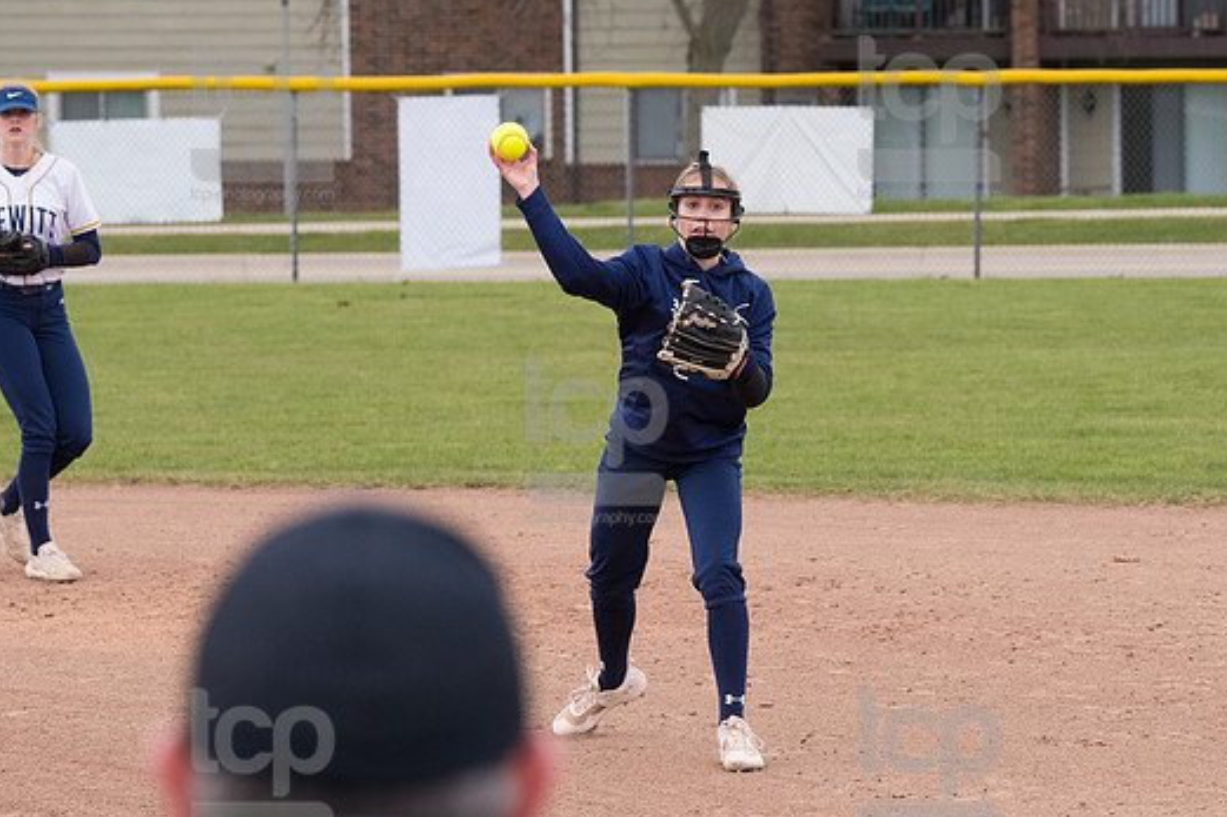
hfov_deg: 9.2
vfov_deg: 6.1
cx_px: 596
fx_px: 7666
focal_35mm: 225
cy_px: 443
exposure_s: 1/1600
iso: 640
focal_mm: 135
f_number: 5.6
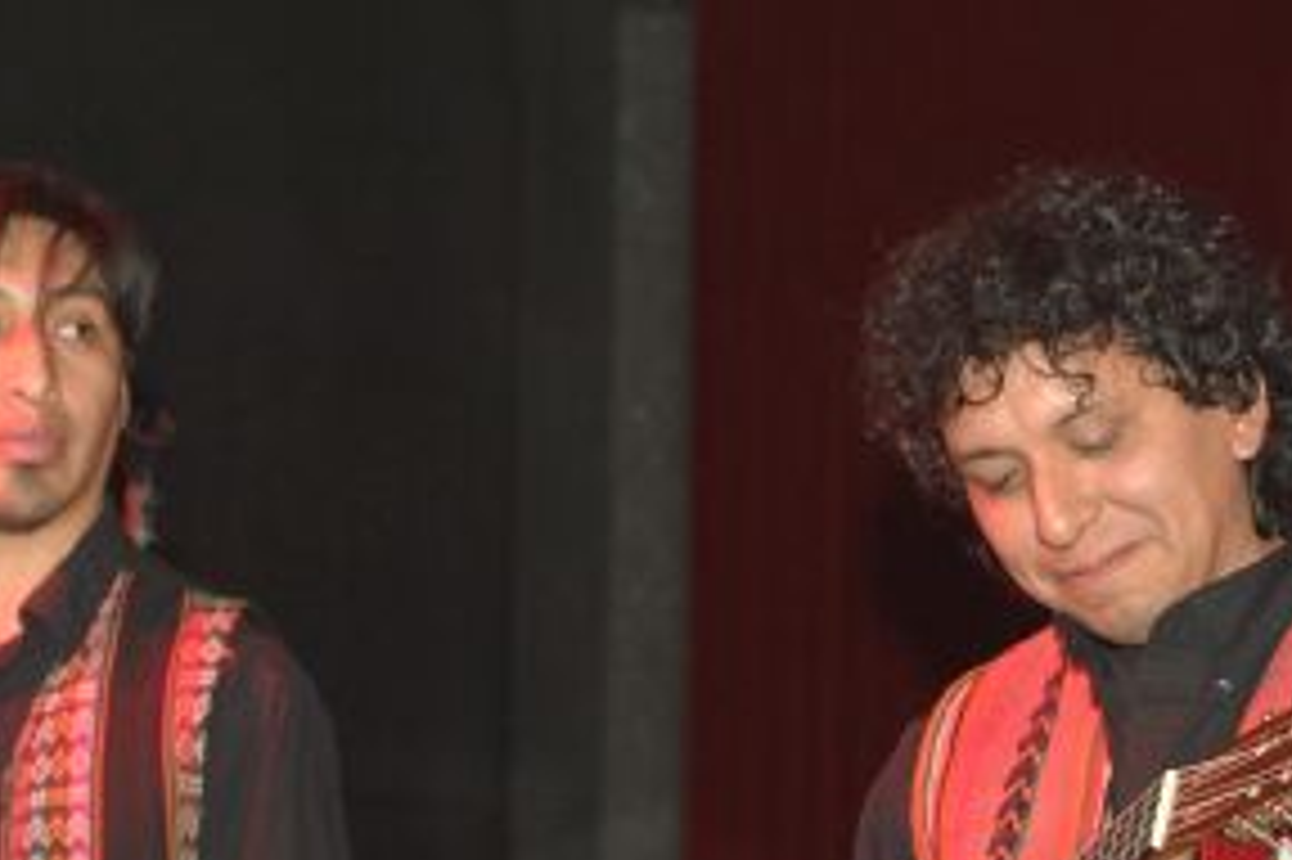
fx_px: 5631
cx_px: 590
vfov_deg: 8.7
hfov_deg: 13.1
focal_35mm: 157
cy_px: 680
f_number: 2.8
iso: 800
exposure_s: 1/15
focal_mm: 50
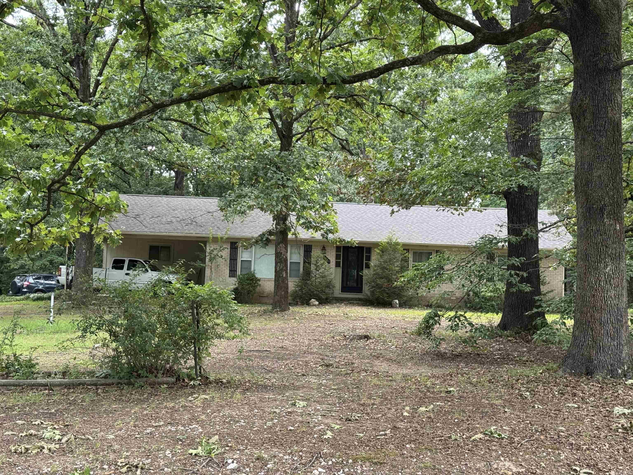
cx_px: 316
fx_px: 878
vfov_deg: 30.3
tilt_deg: +1.7
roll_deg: -2.6
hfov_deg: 39.7
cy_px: 238
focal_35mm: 48
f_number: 1.78
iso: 80
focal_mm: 6.76
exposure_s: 1/121
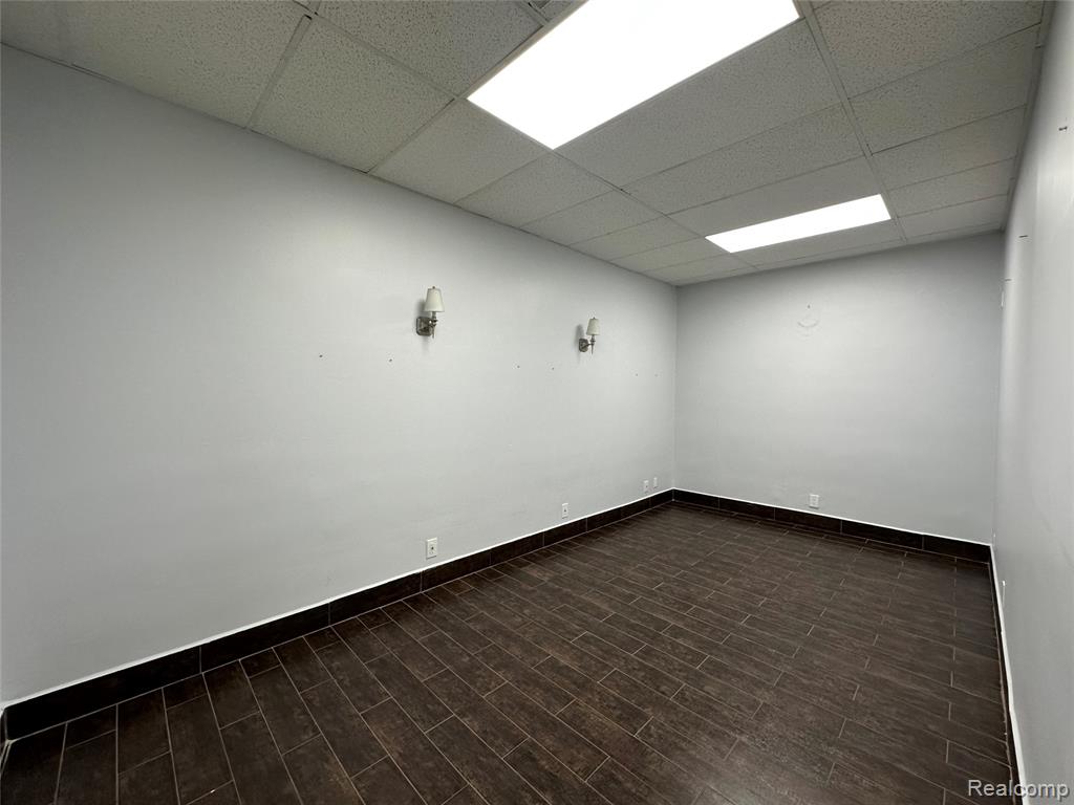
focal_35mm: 14
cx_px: 537
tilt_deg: -2.1
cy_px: 402
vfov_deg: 85.7
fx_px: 434
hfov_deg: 102.1
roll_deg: -0.8
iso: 160
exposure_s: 1/120
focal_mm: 2.22
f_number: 2.2
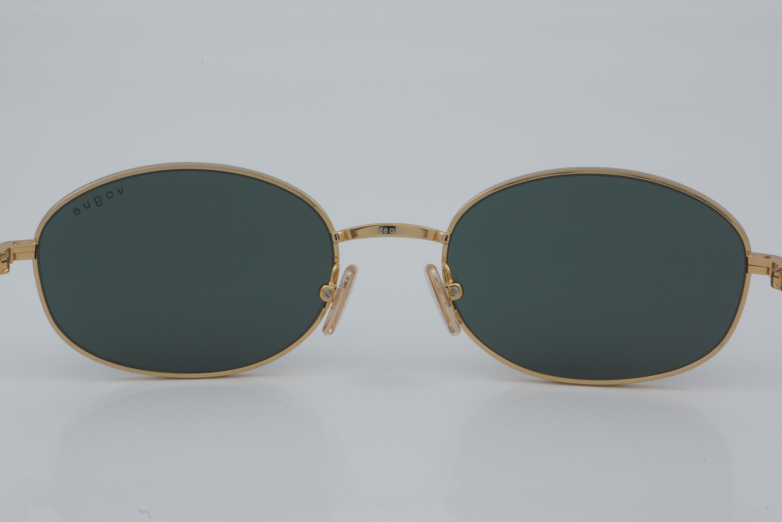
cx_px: 391
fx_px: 1792
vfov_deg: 16.6
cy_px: 261
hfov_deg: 24.6
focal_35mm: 82
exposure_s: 1/4
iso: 100
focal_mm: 55
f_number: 32
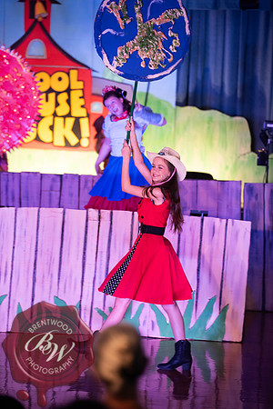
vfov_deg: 13.2
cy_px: 204
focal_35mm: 155
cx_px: 136
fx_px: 1763
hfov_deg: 8.9
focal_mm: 155
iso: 800
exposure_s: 1/160
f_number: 2.8
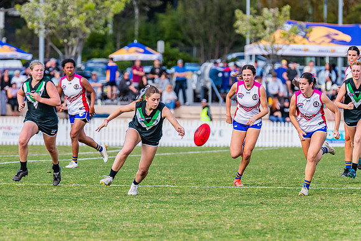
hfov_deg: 5.1
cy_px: 108
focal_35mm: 402
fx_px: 4032
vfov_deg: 3.4
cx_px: 143
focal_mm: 330
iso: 800
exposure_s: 1/1600
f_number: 6.3
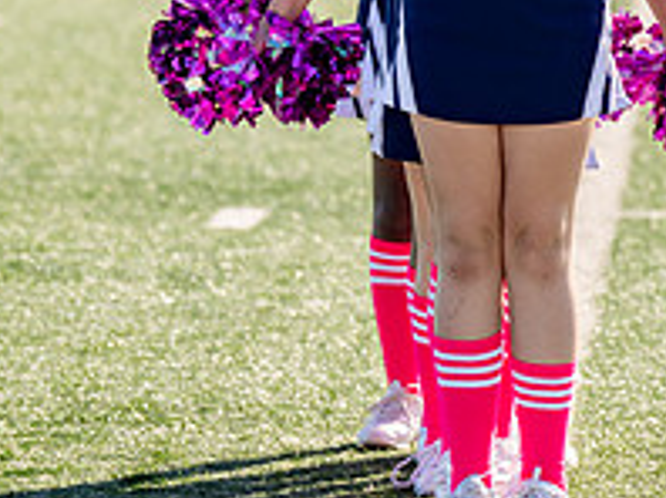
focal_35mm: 406
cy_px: -47
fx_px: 7802
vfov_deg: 3.6
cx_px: 441
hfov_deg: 4.9
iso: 160
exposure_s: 1/1600
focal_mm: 118
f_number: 2.8
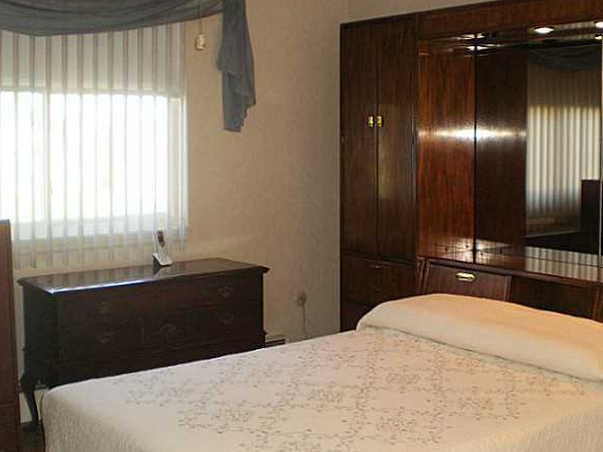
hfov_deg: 38.8
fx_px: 853
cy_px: 198
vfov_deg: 29.6
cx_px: 365
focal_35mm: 49
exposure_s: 1/30
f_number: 3.1
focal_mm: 6.3
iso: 160
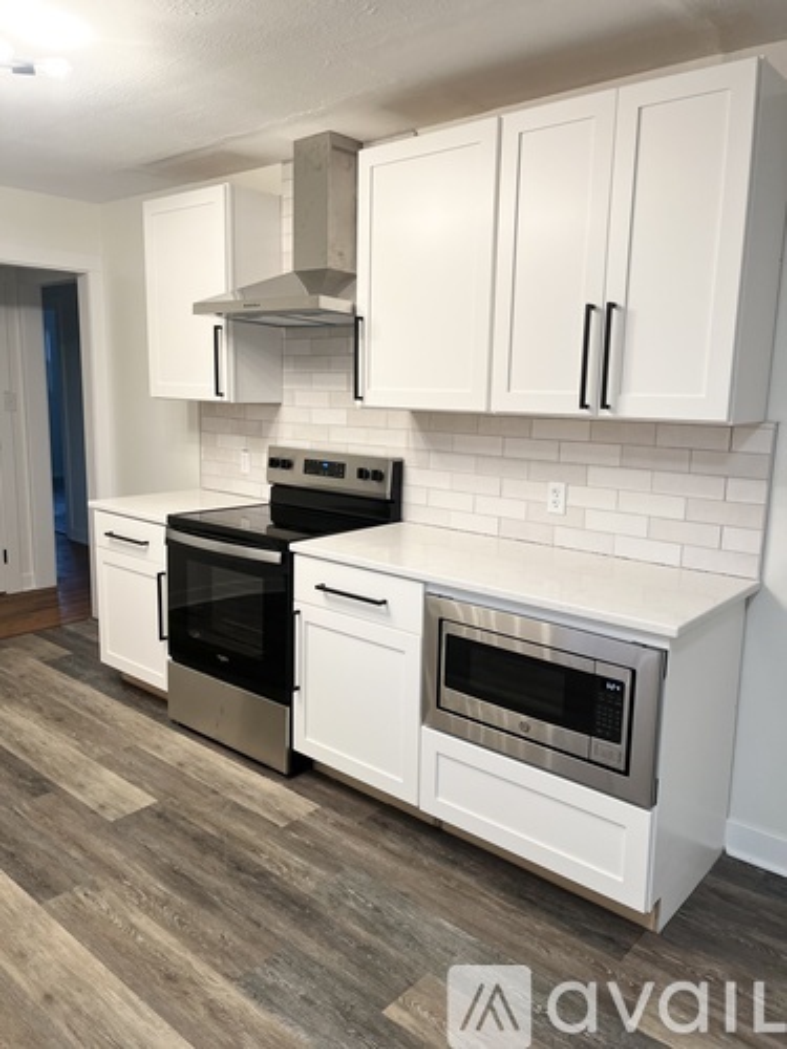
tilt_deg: -9.1
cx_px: 394
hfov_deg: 53.1
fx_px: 788
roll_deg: +0.3
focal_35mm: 26
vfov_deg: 67.3
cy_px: 524
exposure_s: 1/60
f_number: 1.6
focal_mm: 5.1
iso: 64
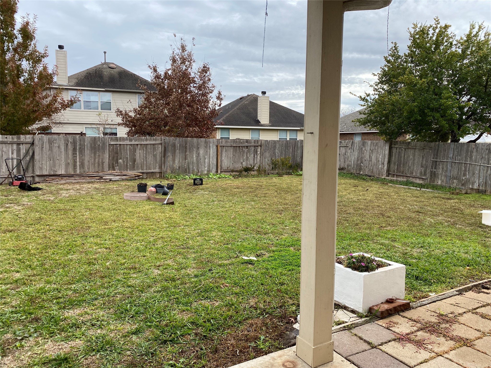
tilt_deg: -5.0
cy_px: 184
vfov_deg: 53.1
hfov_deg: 67.3
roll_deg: -0.3
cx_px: 246
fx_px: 369
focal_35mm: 26
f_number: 1.8
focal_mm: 4.25
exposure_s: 1/990
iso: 32
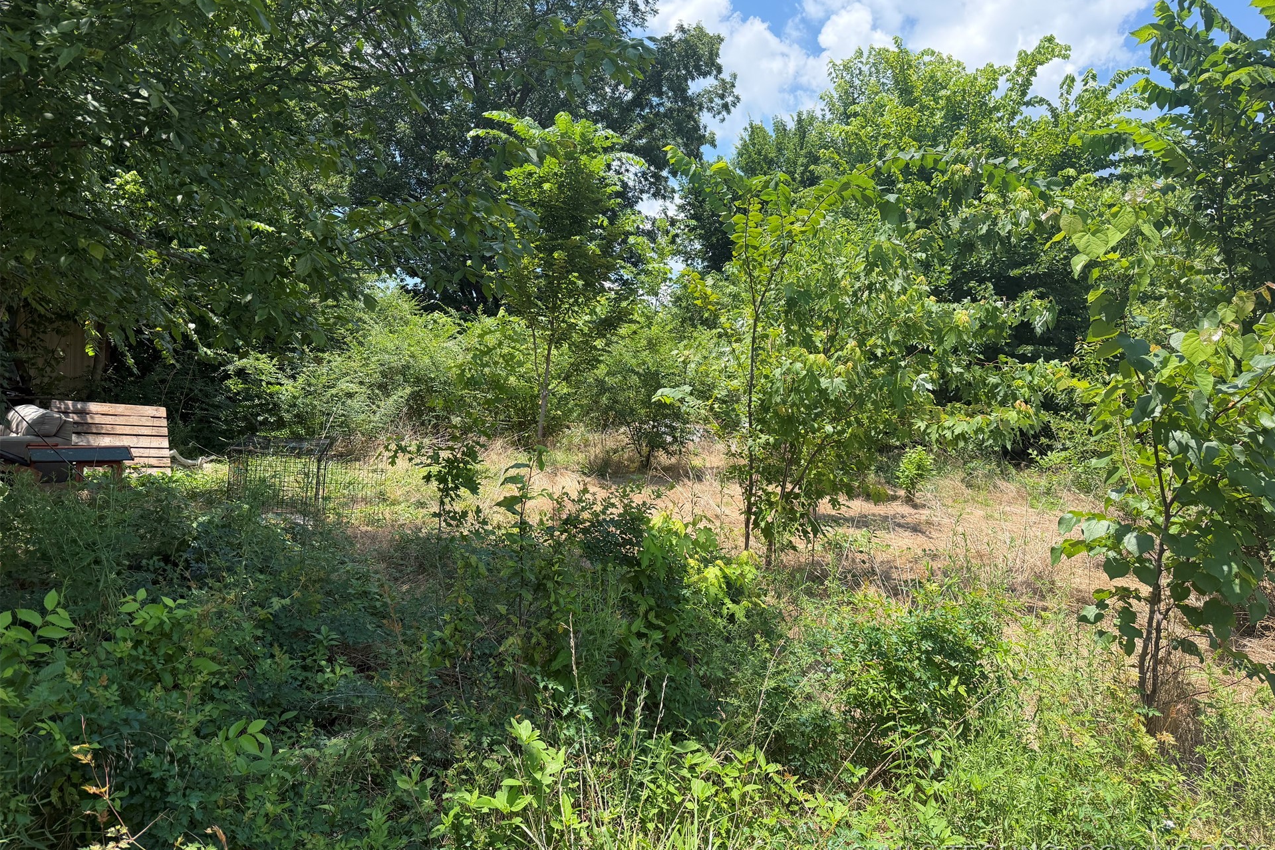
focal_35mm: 25
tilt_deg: +0.3
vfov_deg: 51.3
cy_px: 399
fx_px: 885
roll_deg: -1.7
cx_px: 638
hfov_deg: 71.5
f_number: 1.78
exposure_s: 1/2445
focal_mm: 6.76
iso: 100
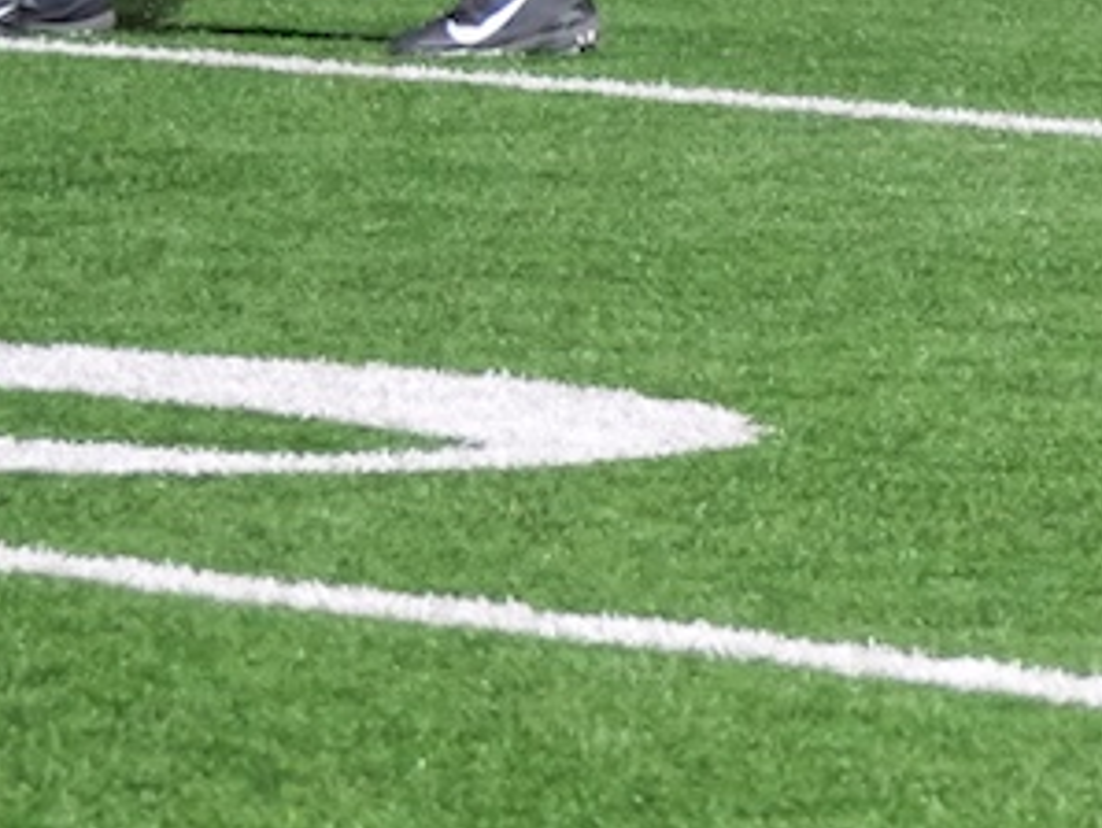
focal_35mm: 611
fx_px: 19467
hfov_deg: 3.2
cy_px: -675
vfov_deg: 2.4
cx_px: 2300
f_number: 4.8
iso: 3200
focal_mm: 65
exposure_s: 1/60
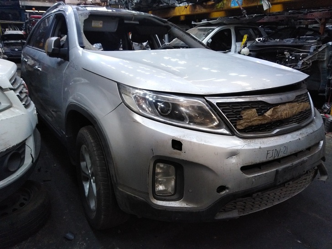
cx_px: 166
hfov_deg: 67.3
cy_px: 124
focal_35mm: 26
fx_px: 249
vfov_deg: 53.1
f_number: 2.2
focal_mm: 3.46
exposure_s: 1/24
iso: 412
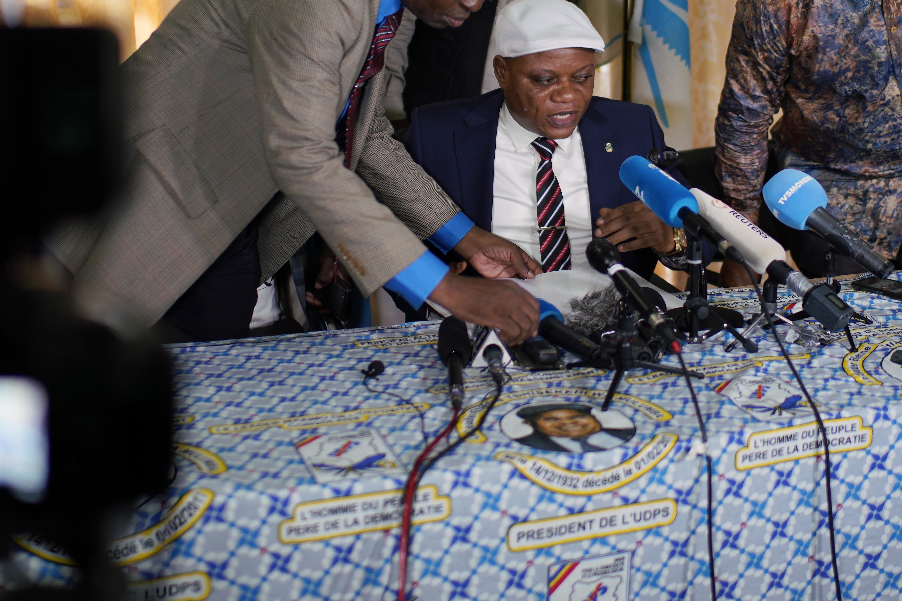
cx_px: 547
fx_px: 1629
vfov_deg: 20.7
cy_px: 132
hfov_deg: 30.9
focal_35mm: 65
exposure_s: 1/80
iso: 100
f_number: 1.4
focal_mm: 35
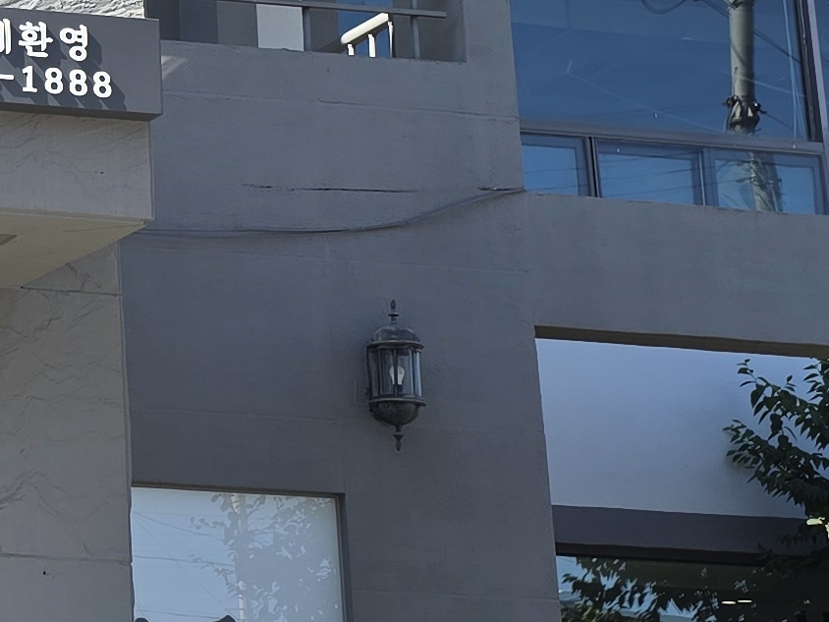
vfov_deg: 13.4
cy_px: 1
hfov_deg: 16.3
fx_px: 2610
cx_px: -464
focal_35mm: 109
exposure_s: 1/314
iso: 12
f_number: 1.7
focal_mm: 6.3
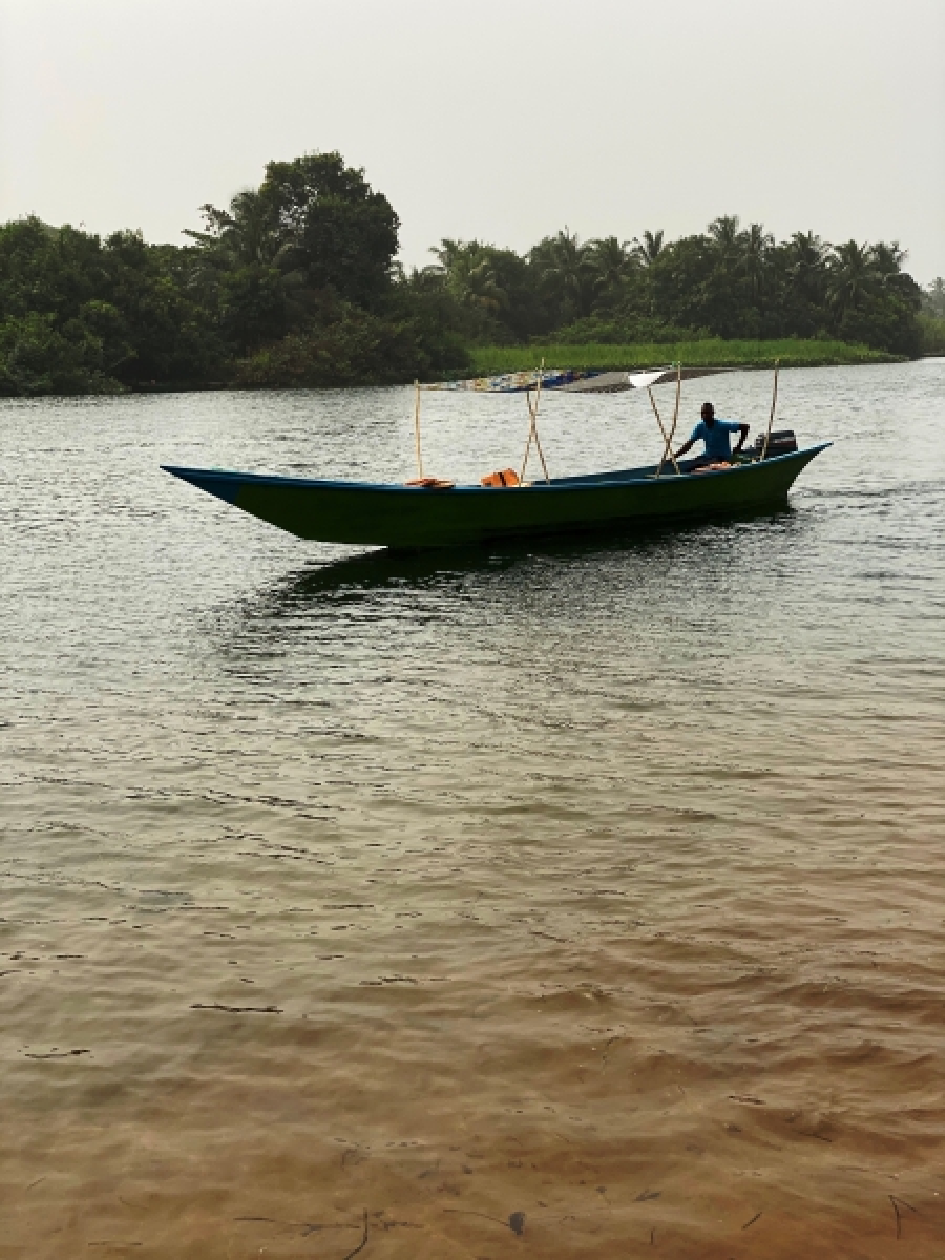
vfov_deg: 36.8
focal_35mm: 52
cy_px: 630
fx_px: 1893
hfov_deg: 28.0
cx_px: 472
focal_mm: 6
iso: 20
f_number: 2
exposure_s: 1/2398
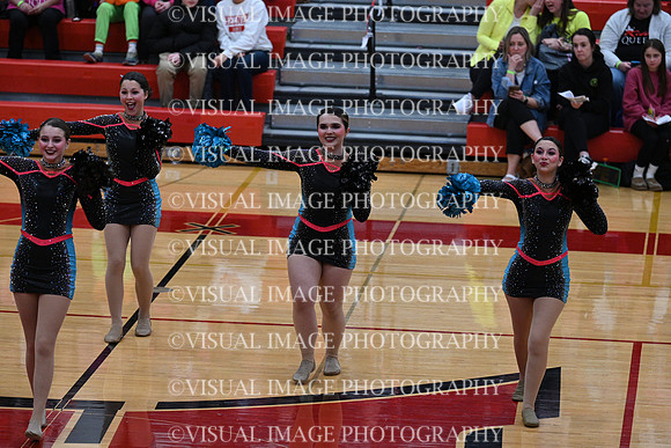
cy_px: 224
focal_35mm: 200
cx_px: 336
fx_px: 3728
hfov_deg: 10.3
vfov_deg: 6.9
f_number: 4
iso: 4000
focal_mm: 200
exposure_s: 1/400
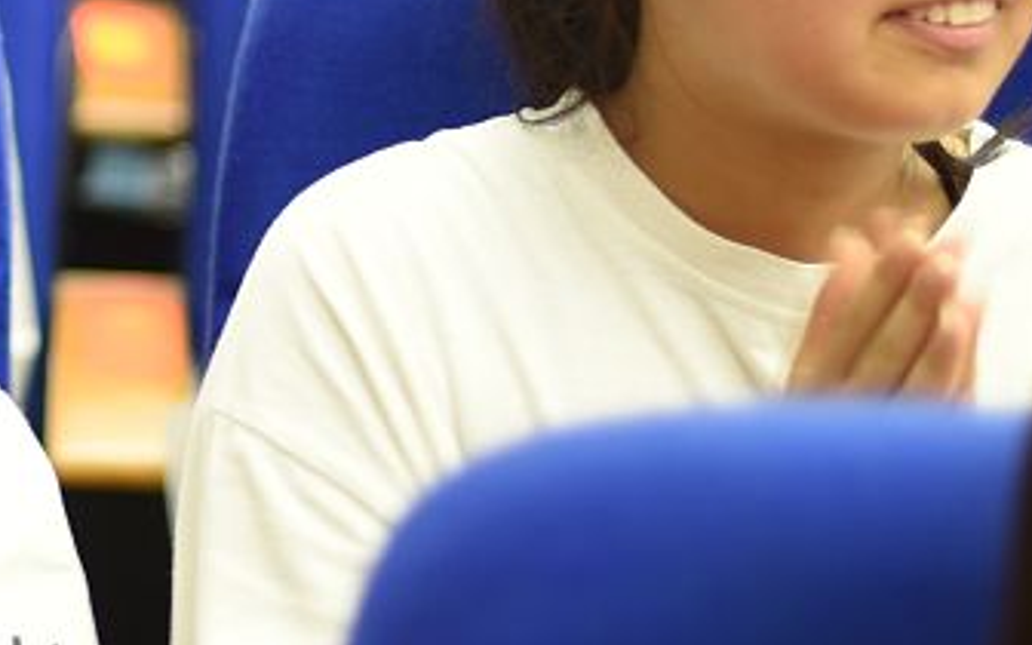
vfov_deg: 7.2
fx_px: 5119
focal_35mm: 182
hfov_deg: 11.1
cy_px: 60
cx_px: -498
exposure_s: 1/50
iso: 280
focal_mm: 50
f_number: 1.4
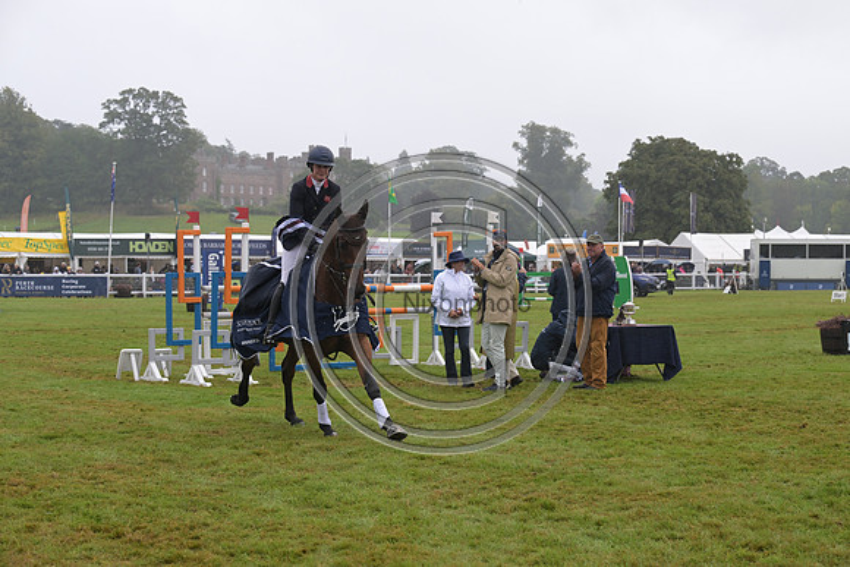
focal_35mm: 70
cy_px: 284
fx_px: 1653
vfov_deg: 19.5
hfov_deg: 28.8
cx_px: 425
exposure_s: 1/800
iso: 560
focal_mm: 70
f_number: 5.6
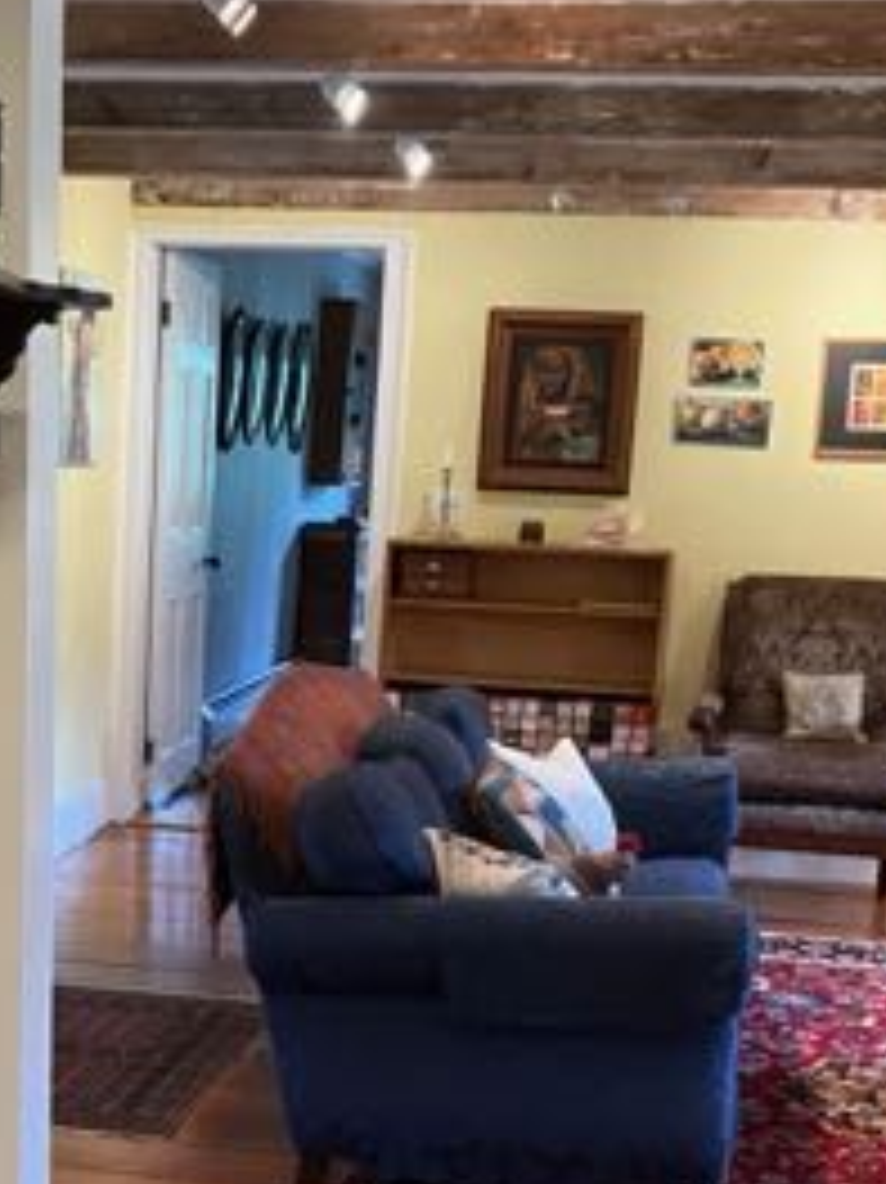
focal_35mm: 64
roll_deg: -1.4
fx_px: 2186
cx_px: 238
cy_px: 905
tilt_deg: -12.0
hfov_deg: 22.7
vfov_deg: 29.7
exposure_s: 1/40
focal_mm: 3.99
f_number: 1.8
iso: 320
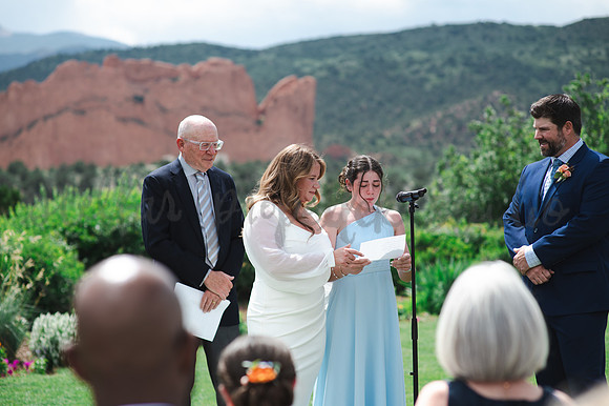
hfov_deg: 23.9
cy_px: 203
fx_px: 1437
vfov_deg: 16.1
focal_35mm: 85
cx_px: 304
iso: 125
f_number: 2.8
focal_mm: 85
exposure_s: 1/1600
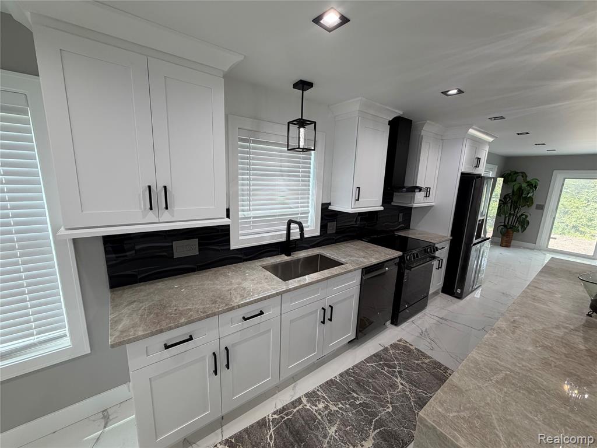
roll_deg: -2.1
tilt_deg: -11.1
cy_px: 224
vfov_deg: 85.7
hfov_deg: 102.1
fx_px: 241
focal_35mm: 14
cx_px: 298
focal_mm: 2.22
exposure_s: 1/120
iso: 125
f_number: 2.2
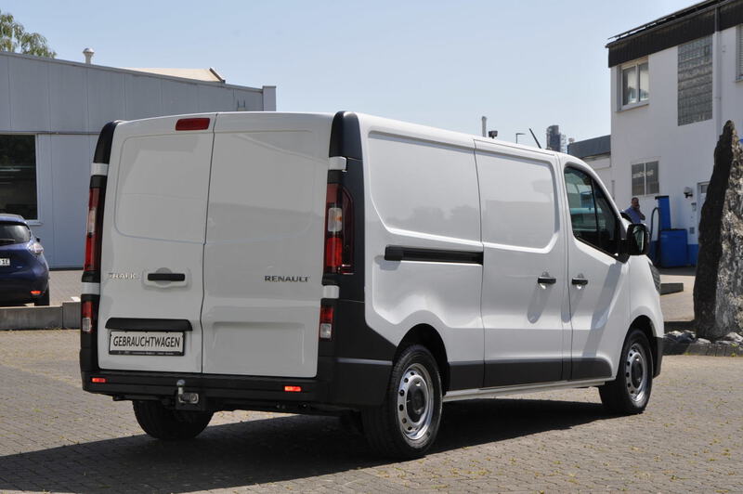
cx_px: 372
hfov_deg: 26.0
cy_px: 247
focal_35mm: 78
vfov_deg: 17.5
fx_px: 1608
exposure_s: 1/200
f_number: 14
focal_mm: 52
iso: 200
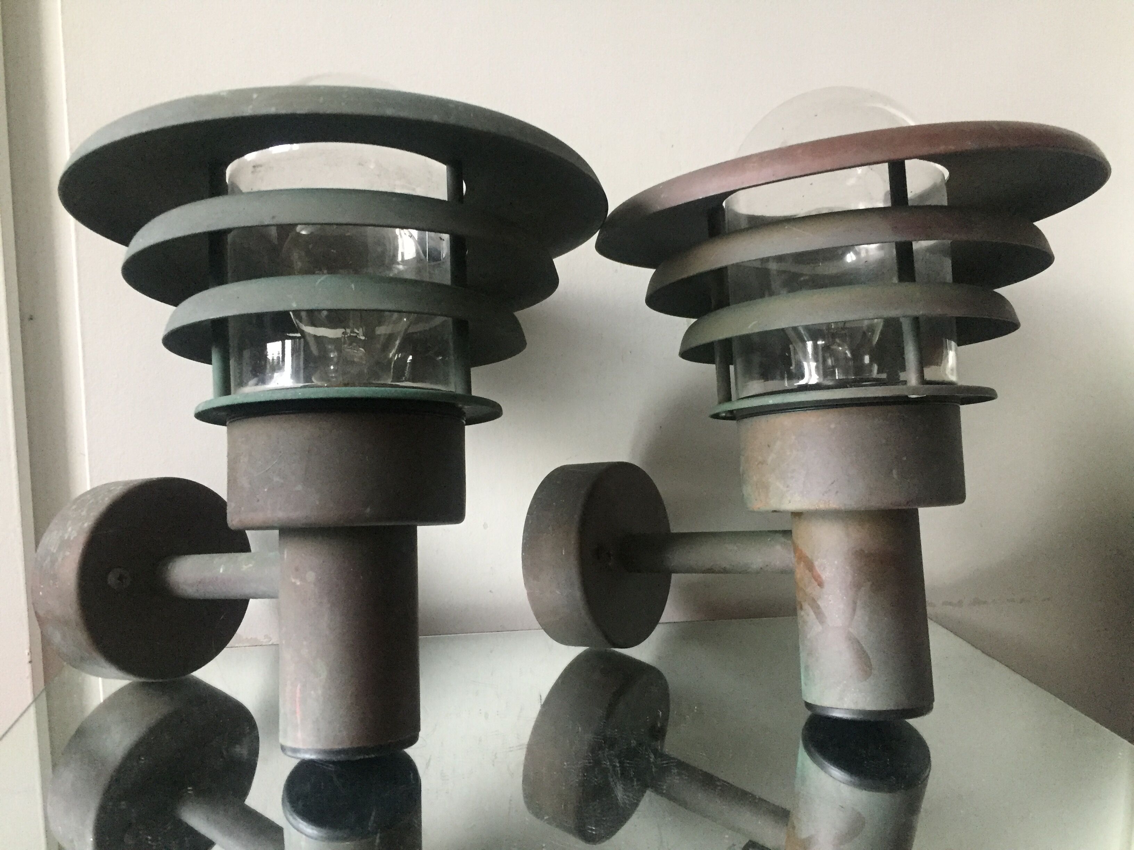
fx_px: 950
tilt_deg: -9.5
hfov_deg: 61.7
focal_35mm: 29
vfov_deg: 48.2
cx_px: 567
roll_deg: -1.1
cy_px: 425
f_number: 2.2
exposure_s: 1/17
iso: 250
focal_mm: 4.15
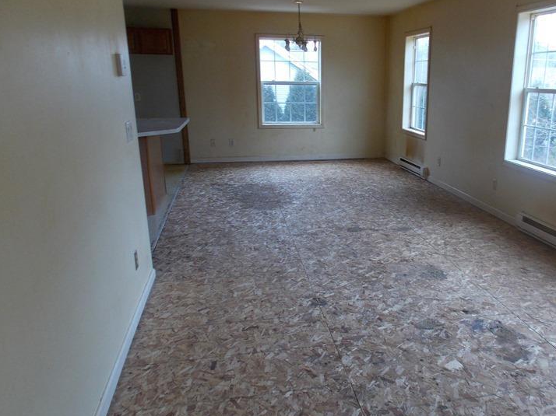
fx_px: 530
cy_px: 245
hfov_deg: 54.5
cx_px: 359
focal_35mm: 33
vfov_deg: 42.8
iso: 80
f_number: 3.1
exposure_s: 1/30
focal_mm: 4
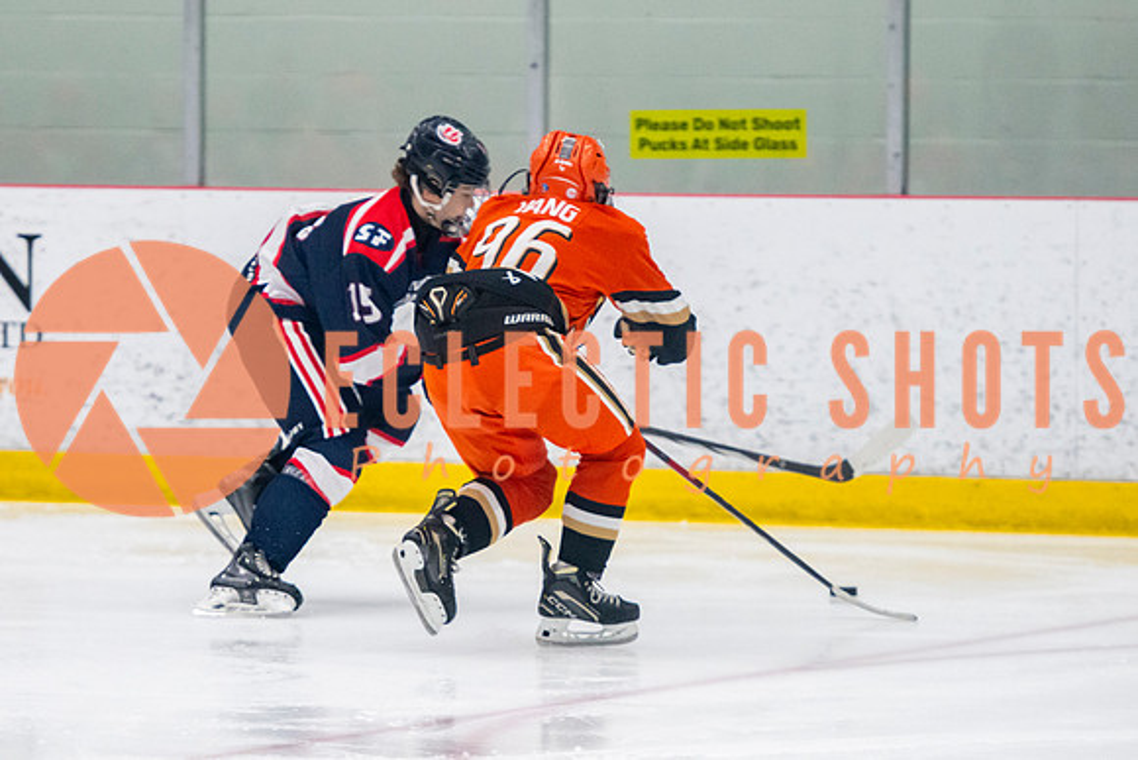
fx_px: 9120
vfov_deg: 4.8
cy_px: 410
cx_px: 492
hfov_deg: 7.1
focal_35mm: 288
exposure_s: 1/640
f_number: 3.2
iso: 2500
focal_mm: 160
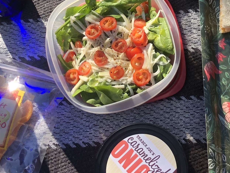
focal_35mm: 90
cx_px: 183
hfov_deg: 21.5
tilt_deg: -70.3
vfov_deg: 16.0
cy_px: -15
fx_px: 598
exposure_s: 1/578
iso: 20
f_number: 1.8
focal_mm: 3.99
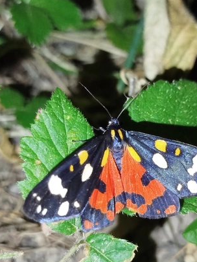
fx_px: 455
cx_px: 127
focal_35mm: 60
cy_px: 153
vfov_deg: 32.1
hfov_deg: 24.3
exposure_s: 1/33
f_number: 1.7
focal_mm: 5.31
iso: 320
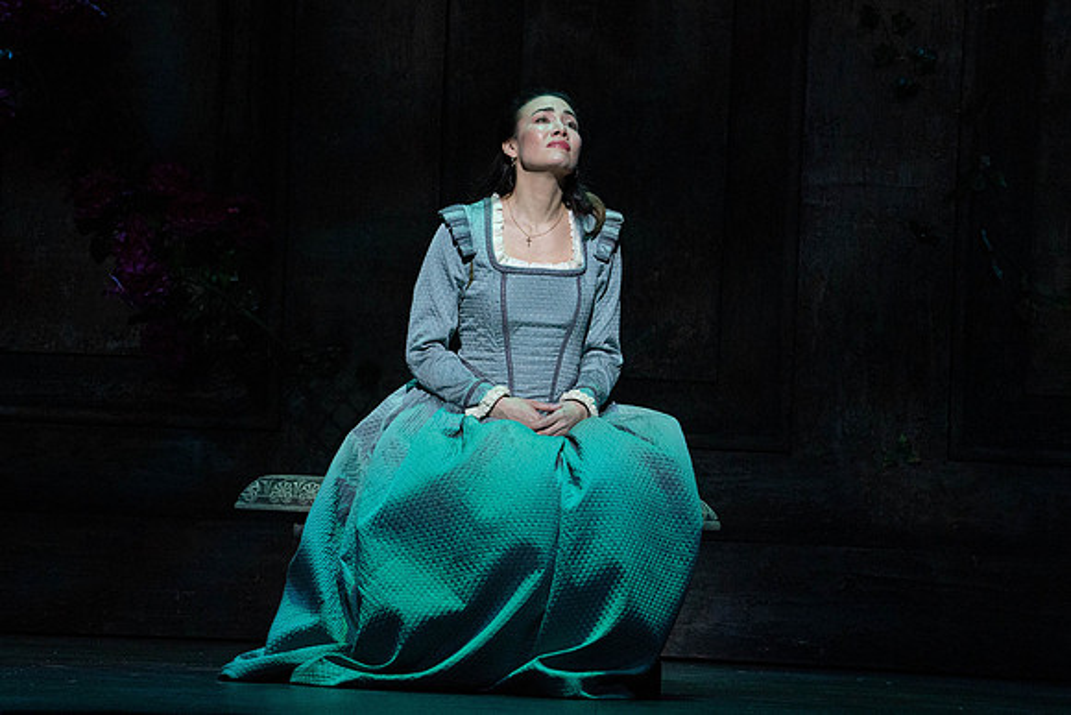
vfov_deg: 5.4
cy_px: 293
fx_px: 7517
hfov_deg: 8.1
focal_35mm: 253
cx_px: 445
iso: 5000
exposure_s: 1/250
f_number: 6.3
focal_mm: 200
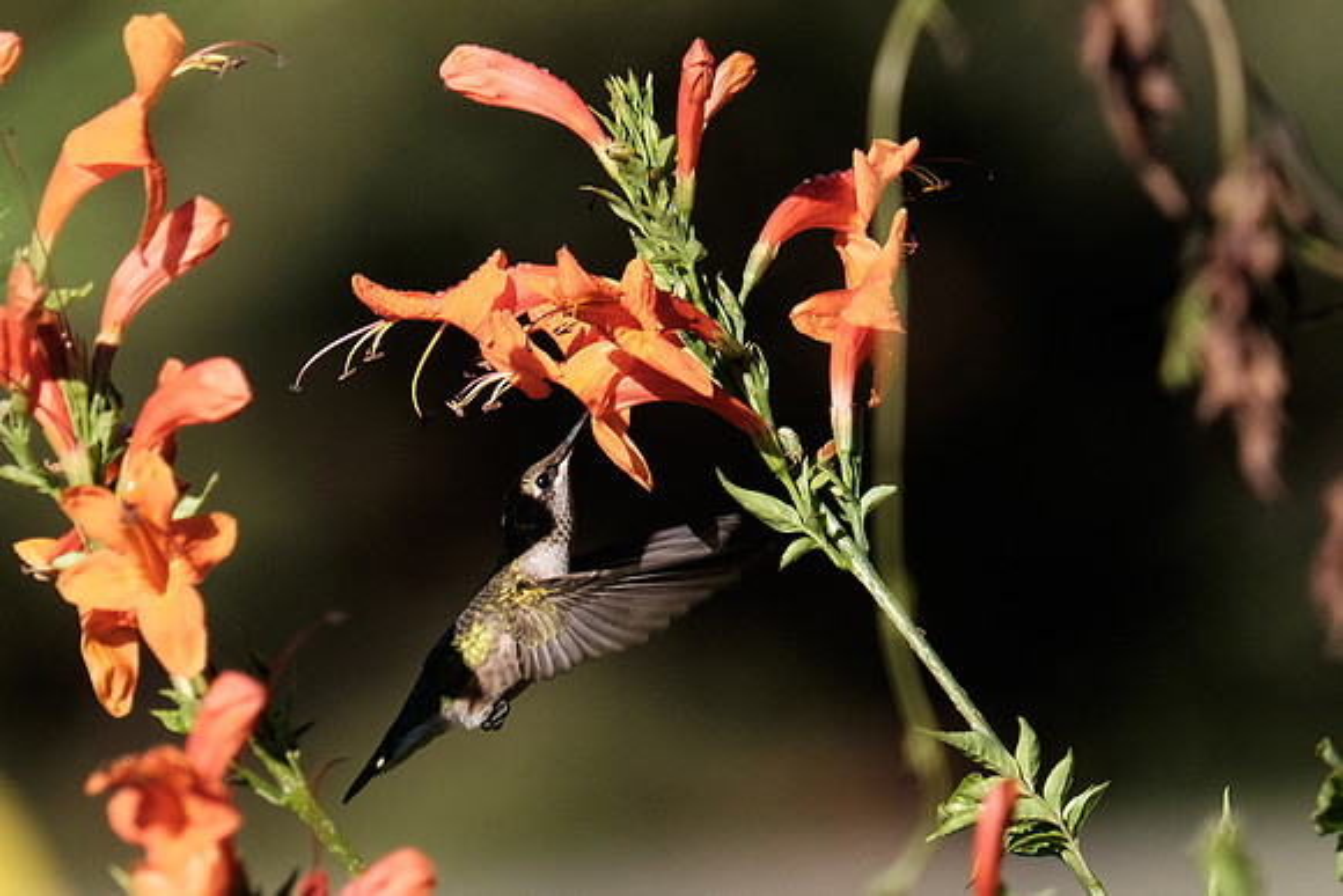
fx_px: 28387
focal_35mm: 761
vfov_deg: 1.8
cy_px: 291
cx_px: 595
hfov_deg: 2.7
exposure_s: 1/2000
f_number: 4.8
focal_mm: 200
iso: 400
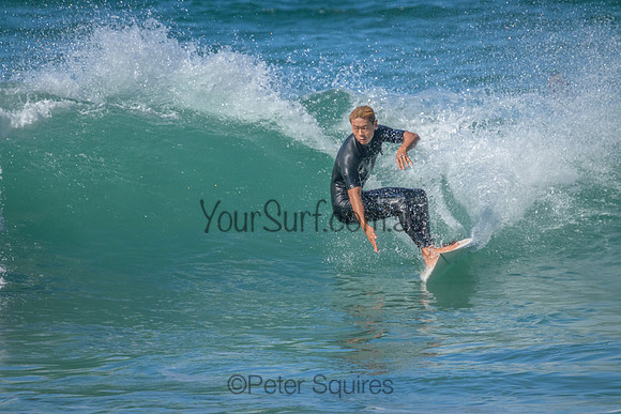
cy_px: 207
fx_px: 13803
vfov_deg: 1.7
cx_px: 310
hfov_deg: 2.6
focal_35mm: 800
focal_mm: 800
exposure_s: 1/2000
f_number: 11
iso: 3200
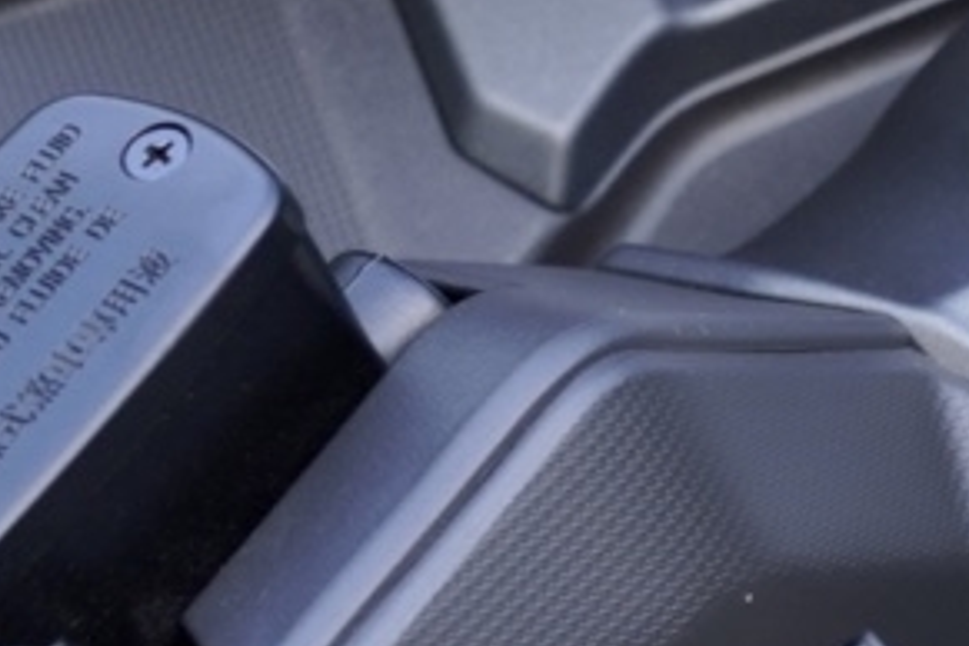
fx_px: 6433
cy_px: 489
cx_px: 1818
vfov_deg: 5.7
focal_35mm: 239
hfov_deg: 8.3
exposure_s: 1/60
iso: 320
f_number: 5.6
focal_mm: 43
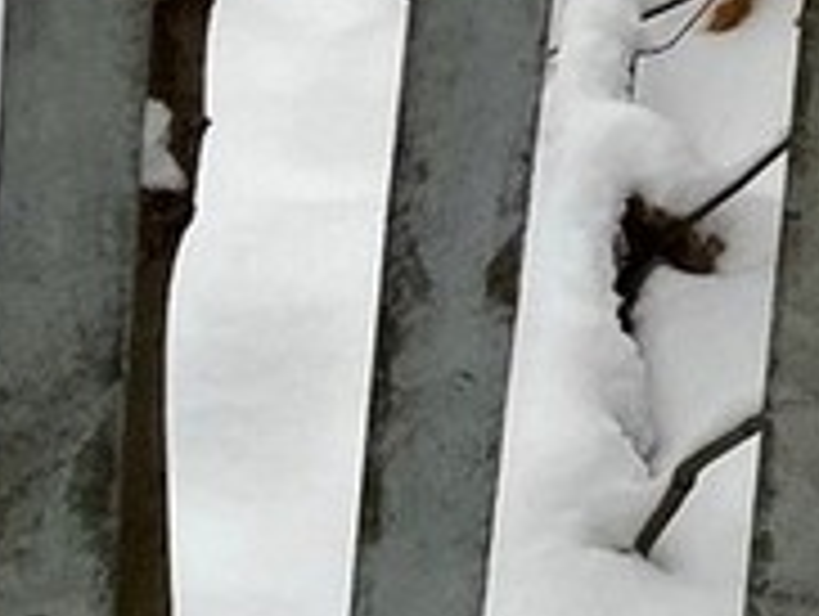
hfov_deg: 10.8
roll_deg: -4.5
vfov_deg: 8.9
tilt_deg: -5.0
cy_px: -1003
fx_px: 3459
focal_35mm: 146
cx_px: 2164
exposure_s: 1/177
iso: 32
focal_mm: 4.2
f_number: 1.6
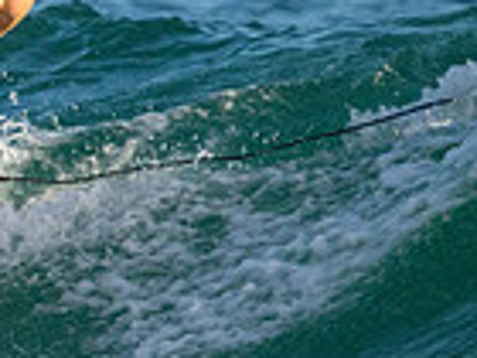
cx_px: -457
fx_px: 44013
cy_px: -12
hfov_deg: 0.6
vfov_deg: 0.5
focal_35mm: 3194
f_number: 11
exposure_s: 1/2000
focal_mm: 800
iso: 2500
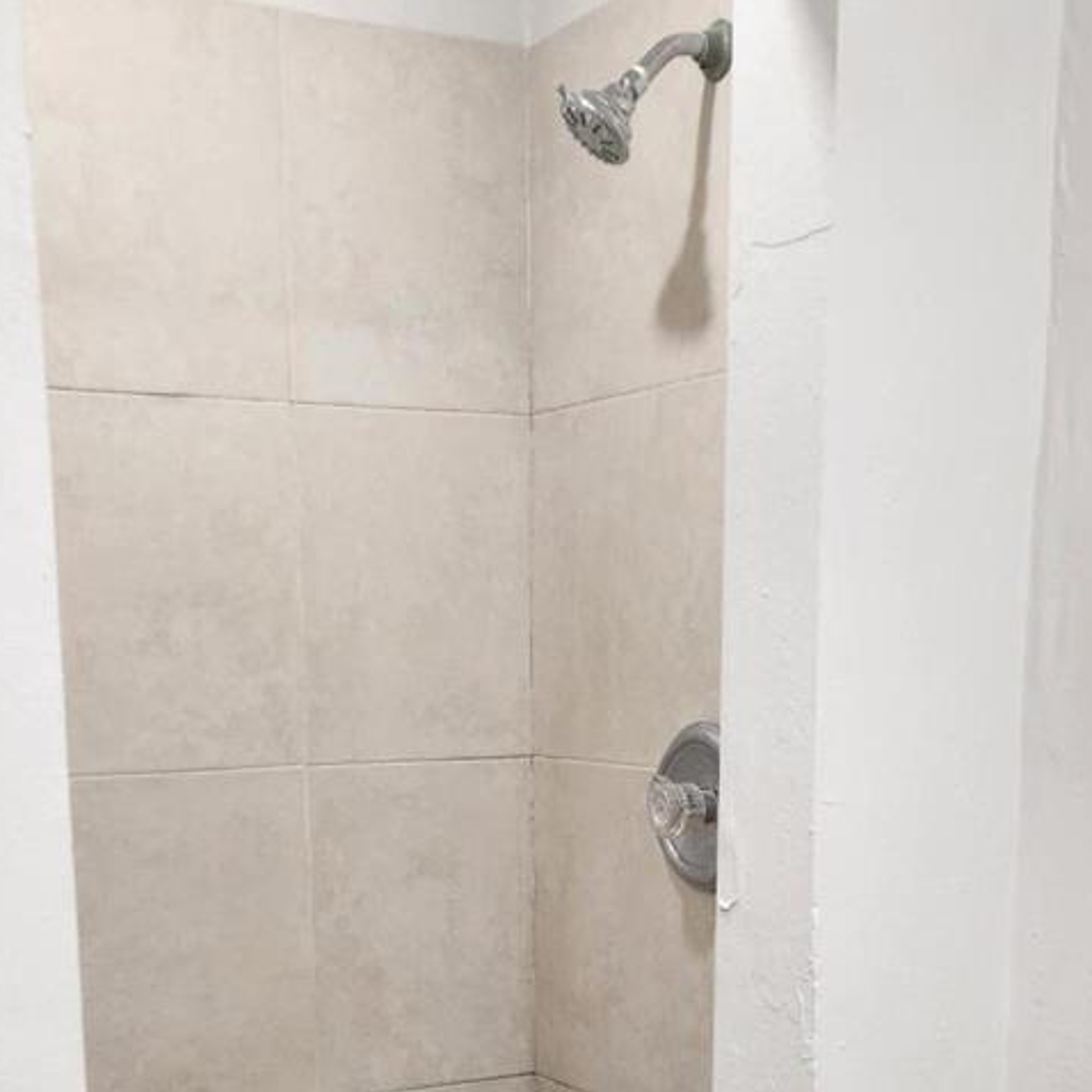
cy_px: 930
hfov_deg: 33.4
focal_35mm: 51
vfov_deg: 32.2
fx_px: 1820
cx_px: 503
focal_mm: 5.4
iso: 200
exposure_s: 1/120
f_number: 1.8
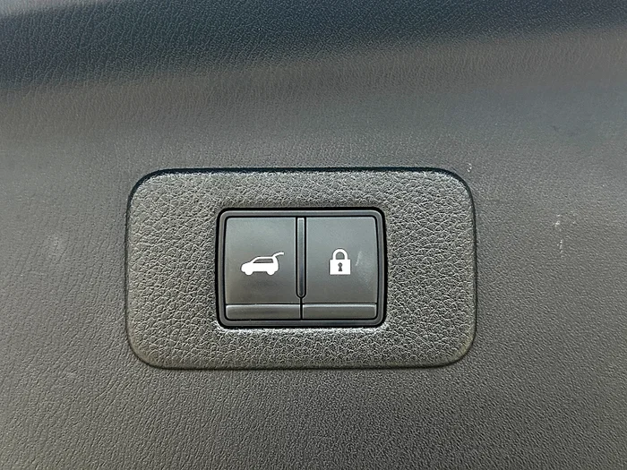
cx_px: 314
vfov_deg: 30.3
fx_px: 869
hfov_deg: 39.7
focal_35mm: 48
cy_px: 235
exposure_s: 1/202
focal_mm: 6.86
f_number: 1.78
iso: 64
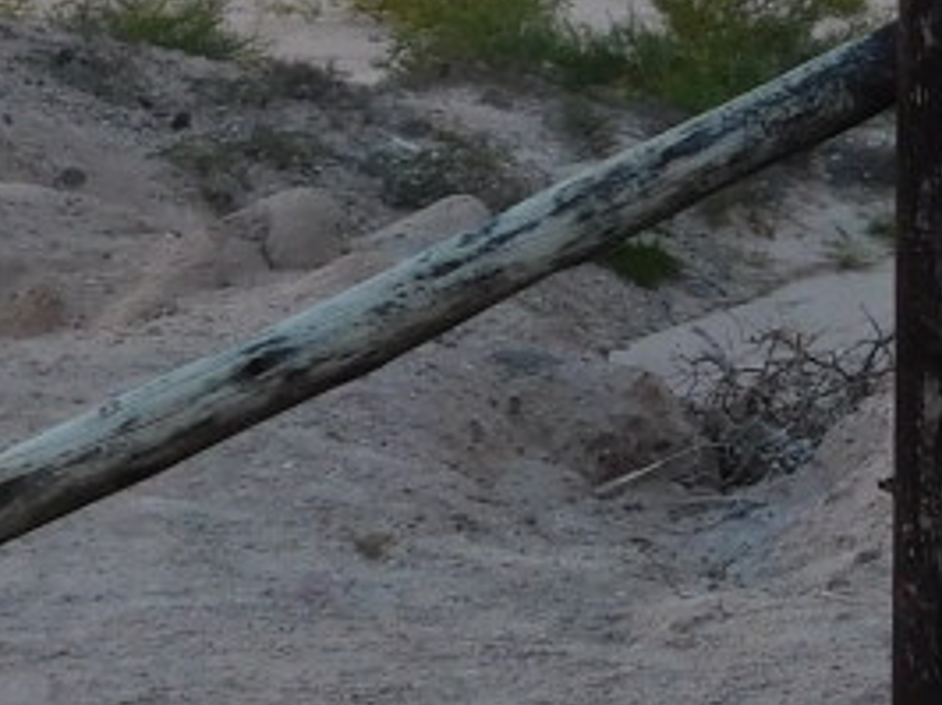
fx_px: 5302
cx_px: 2054
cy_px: -209
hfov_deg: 9.3
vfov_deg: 7.5
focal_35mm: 195
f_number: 3.5
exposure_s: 1/400
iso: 125
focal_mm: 6.3
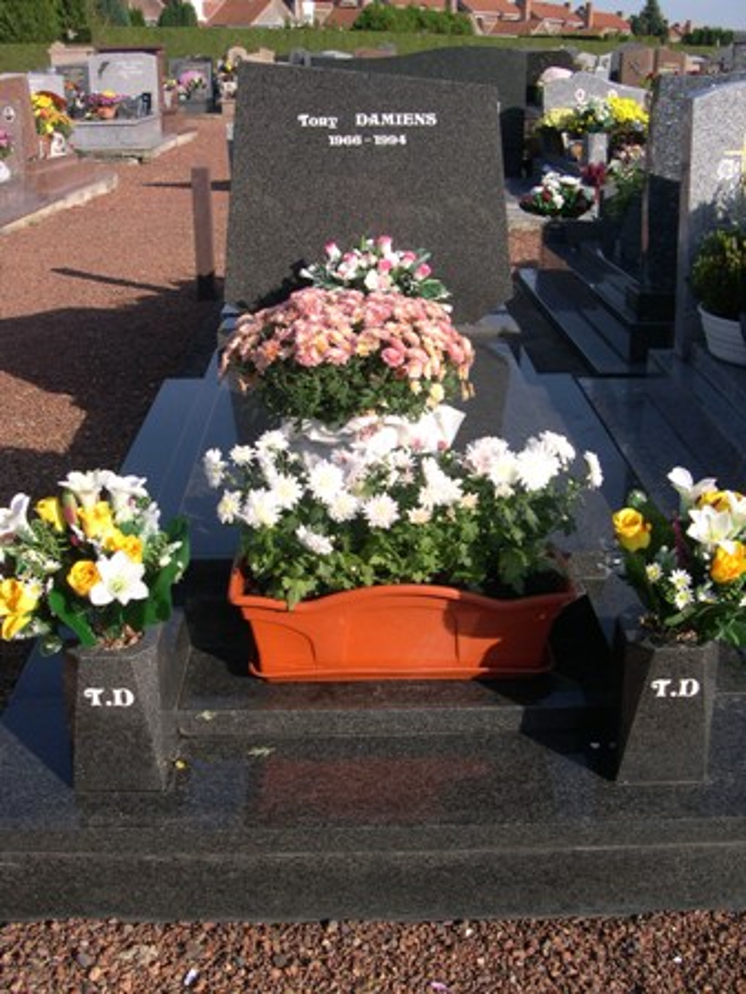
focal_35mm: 38
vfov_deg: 49.0
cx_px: 373
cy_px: 497
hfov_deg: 37.7
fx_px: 1092
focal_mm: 8
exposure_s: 1/157
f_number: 7.6
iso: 100
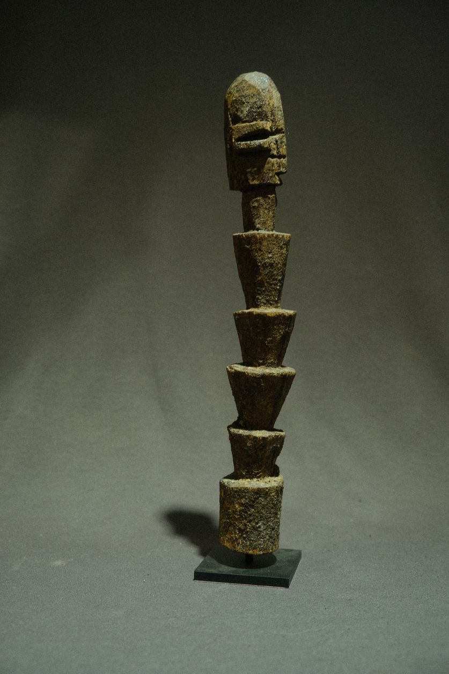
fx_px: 748
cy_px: 337
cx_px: 224
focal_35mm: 40
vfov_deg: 48.5
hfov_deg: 33.4
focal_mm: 26.5
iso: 400
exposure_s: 1/25
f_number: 4
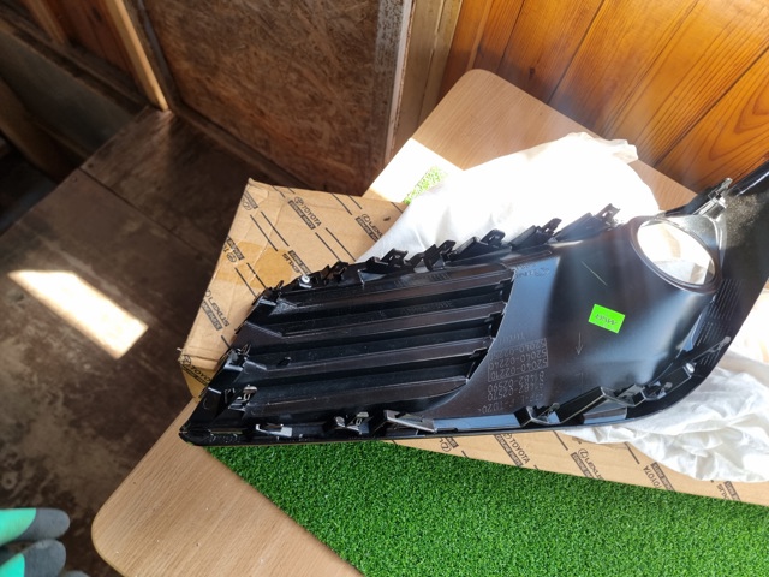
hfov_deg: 71.6
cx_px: 384
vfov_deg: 56.8
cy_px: 288
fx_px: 533
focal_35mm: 24
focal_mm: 6.7
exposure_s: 1/100
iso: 50
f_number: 1.8
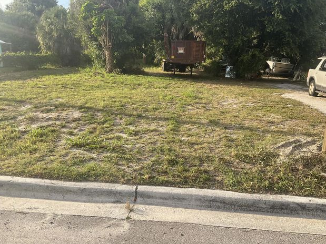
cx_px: 164
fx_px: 282
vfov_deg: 46.8
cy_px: 121
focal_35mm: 30
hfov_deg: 60.0
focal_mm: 3
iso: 16
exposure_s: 1/540
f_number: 1.8
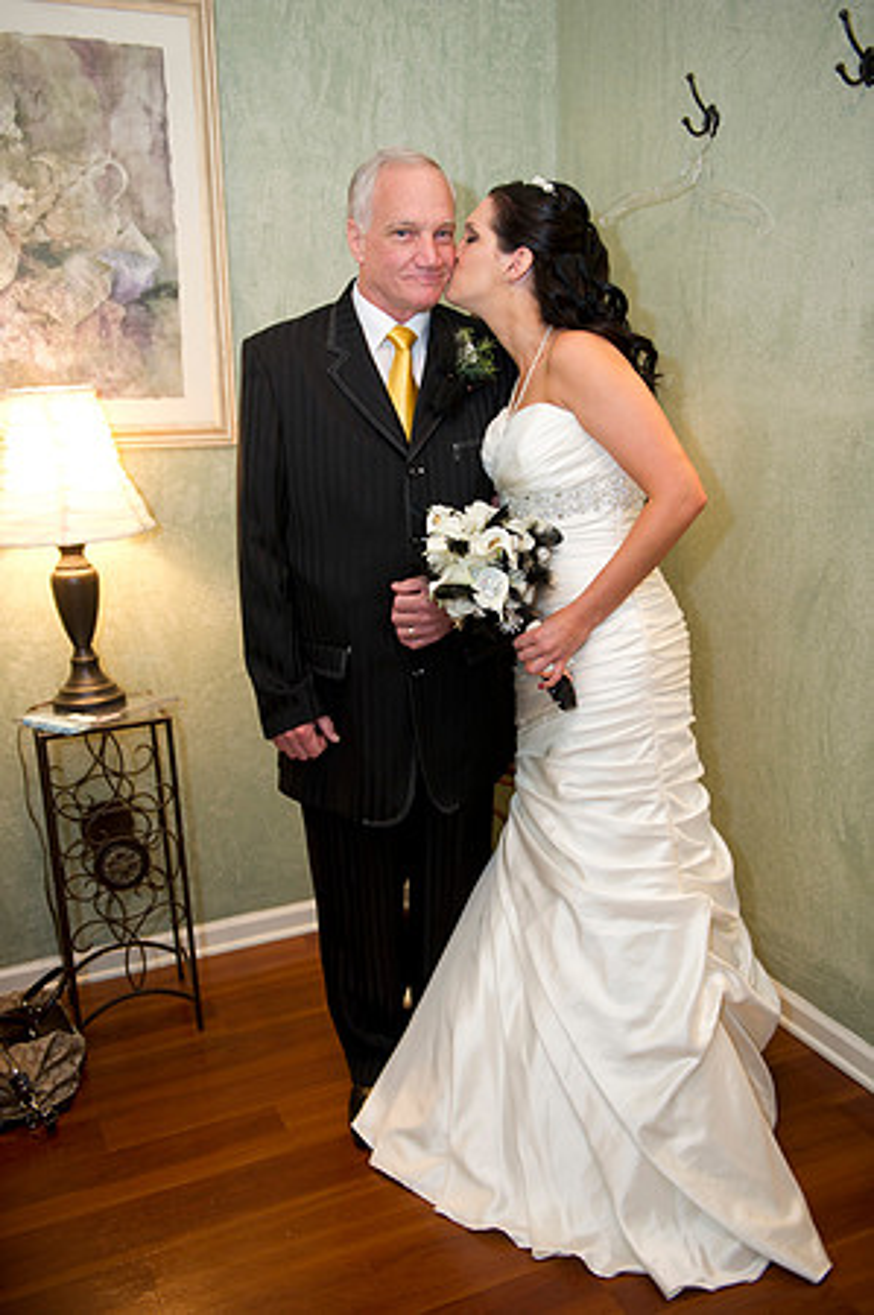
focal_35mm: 32
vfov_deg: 58.8
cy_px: 658
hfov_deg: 41.0
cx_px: 437
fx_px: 1168
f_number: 2.8
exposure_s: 1/100
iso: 800
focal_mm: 32
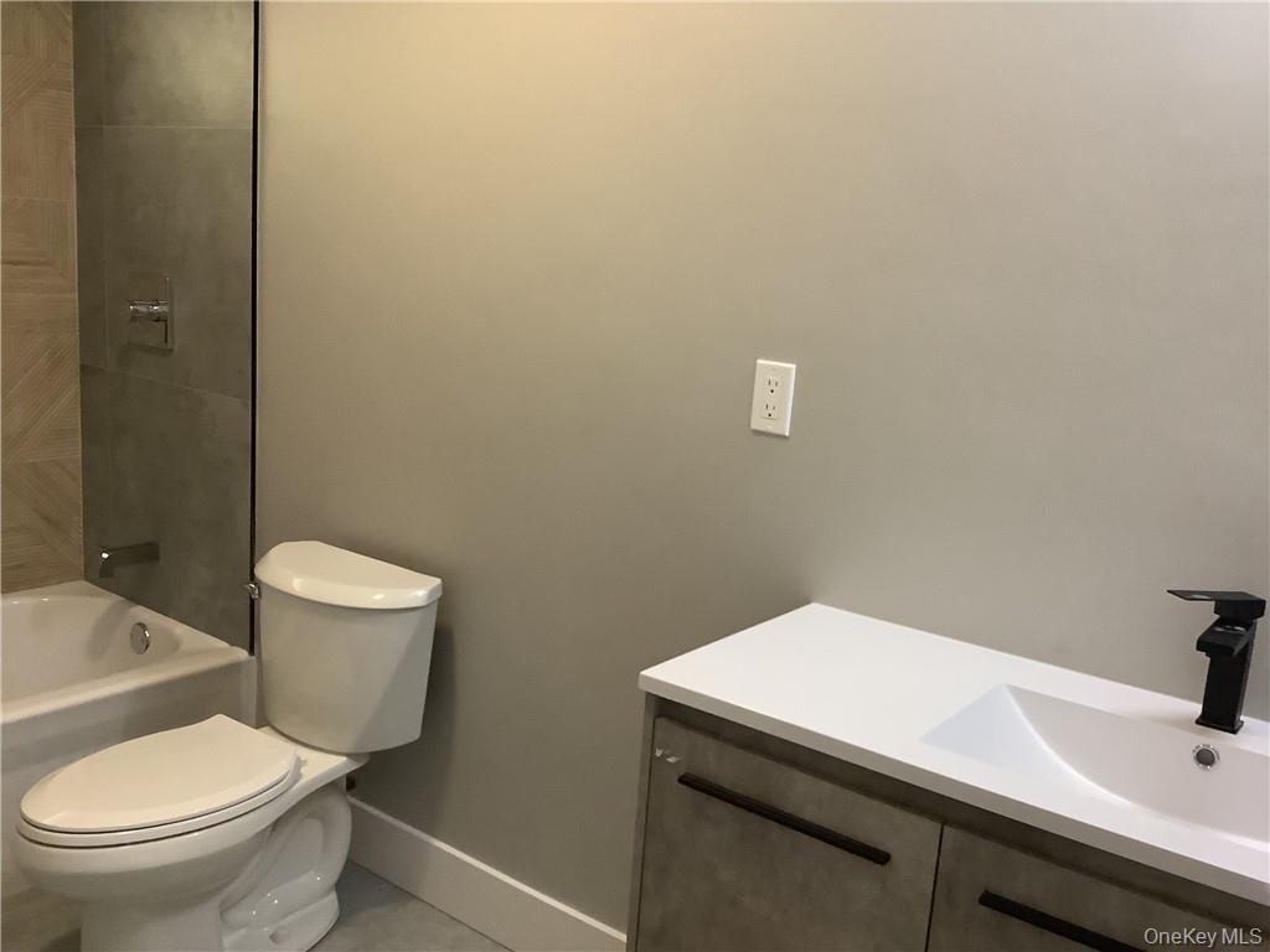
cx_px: 635
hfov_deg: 58.4
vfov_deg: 45.4
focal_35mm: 31
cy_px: 476
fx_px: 1137
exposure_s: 1/40
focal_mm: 3.3
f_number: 2.4
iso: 320
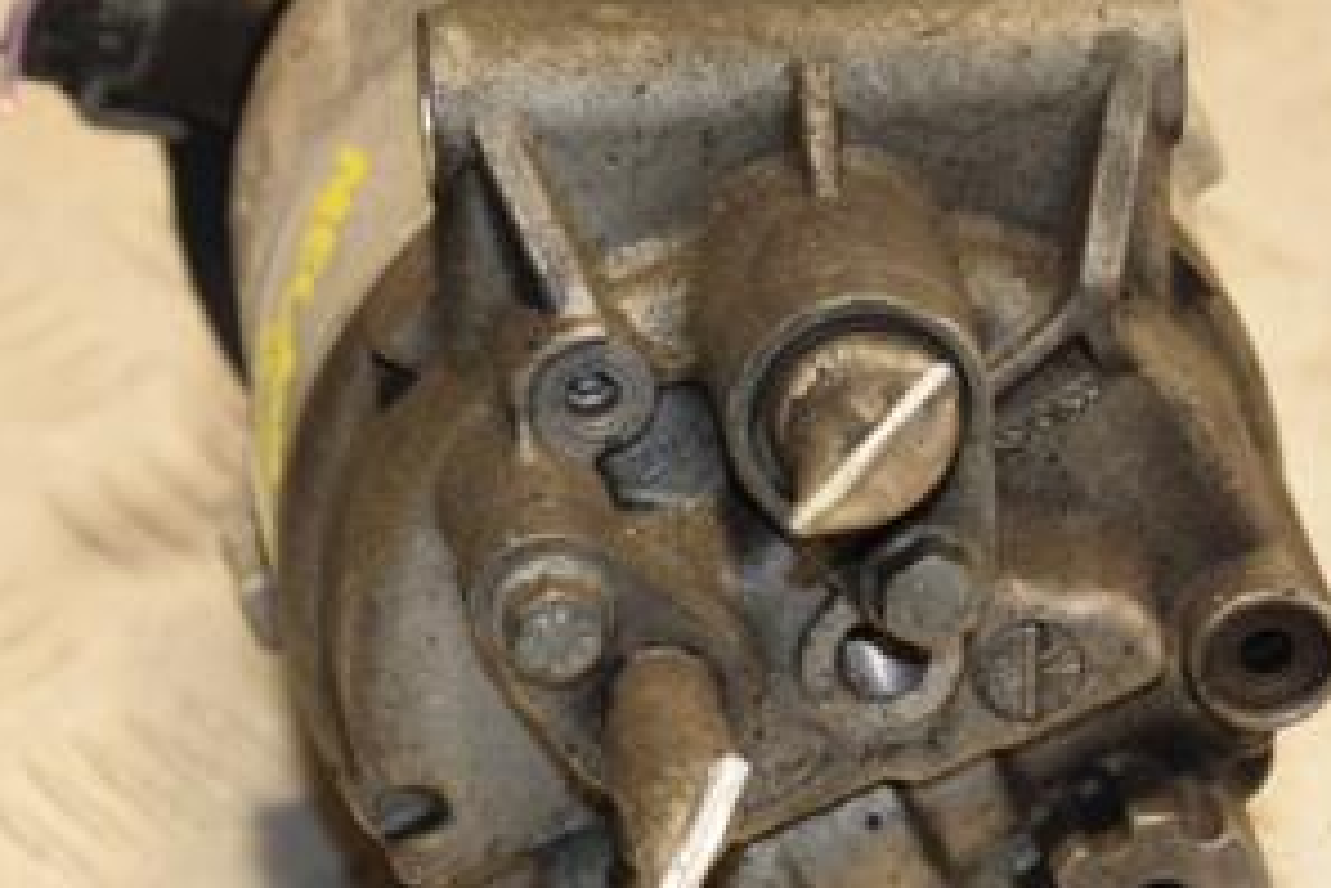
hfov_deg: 10.3
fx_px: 7394
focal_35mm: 200
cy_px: 386
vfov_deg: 6.9
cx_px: 654
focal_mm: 66
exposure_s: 1/200
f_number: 5.6
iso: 800
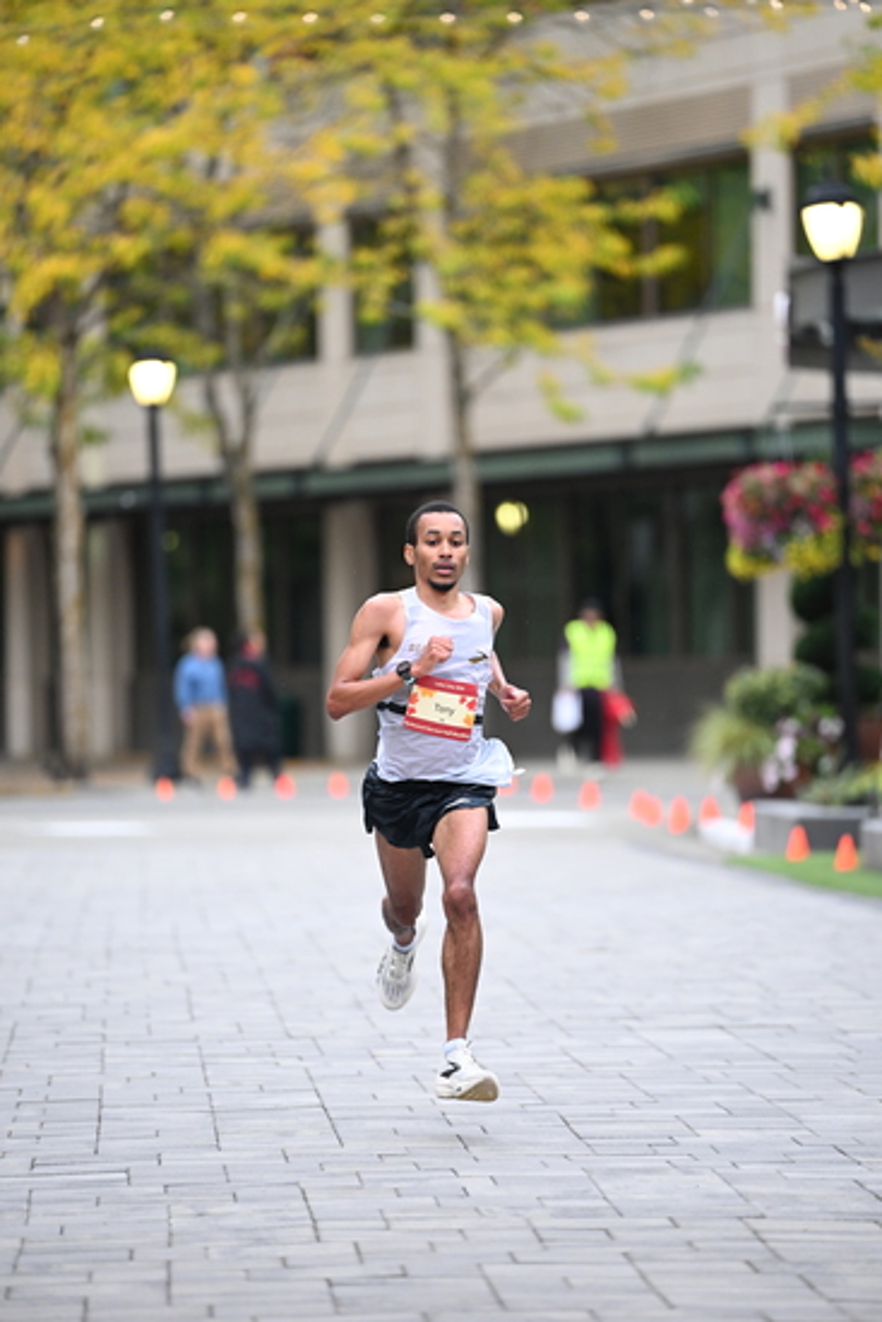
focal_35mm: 200
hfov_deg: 6.9
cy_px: 661
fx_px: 7345
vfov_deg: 10.3
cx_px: 441
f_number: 2.8
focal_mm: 200
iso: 1600
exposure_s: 1/640
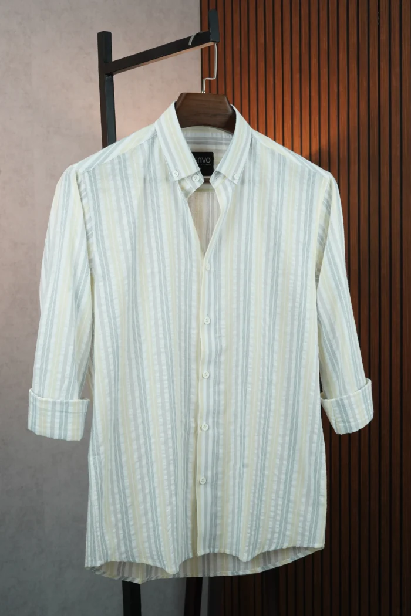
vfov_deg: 39.6
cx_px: 206
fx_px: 856
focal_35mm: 50
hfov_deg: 27.0
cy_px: 308
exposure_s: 1/161
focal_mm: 50
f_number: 8
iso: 1600
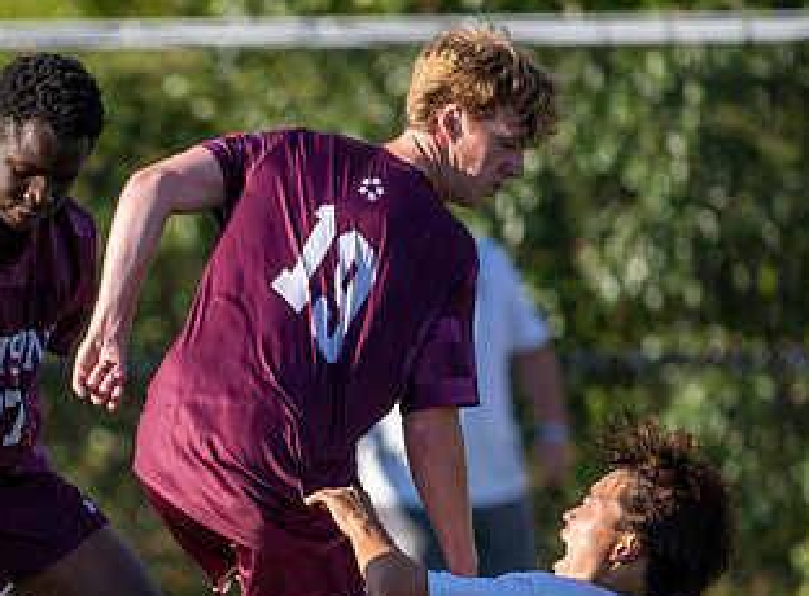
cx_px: -37
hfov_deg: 1.9
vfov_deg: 1.4
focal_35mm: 1051
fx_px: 24412
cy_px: 518
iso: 900
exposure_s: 1/2500
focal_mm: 400
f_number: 4.5
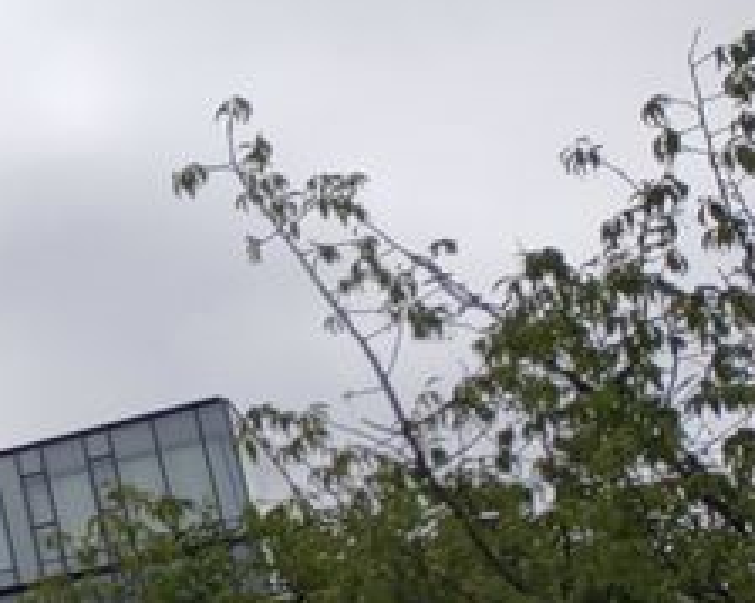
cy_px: 583
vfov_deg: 11.4
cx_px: -1389
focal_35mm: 134
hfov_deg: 10.7
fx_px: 2993
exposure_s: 1/2856
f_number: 1.8
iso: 102
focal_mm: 5.56
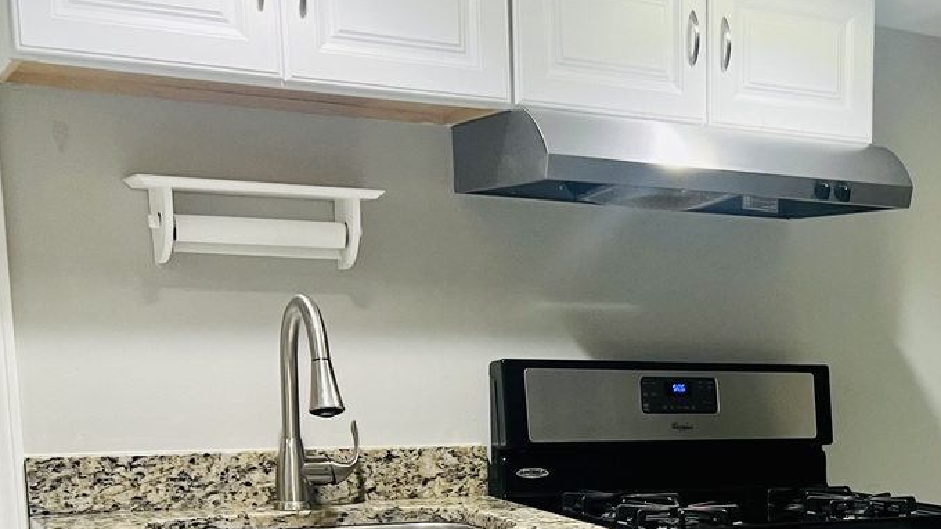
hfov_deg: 32.5
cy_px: 605
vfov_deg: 19.1
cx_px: 909
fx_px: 1497
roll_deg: -0.5
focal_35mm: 60
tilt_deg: -9.9
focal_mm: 5.7
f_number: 1.5
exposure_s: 1/60
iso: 80
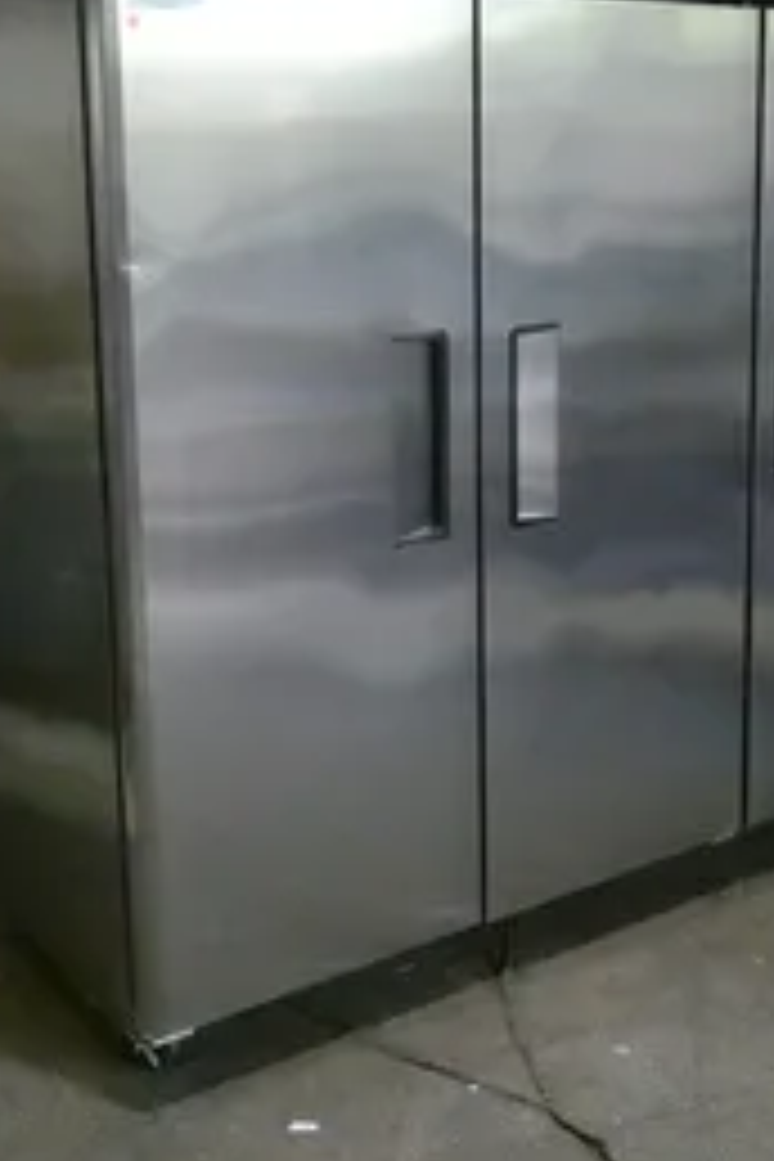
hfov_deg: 28.1
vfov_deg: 40.8
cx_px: 416
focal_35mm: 48
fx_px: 1548
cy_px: 428
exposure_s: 1/400
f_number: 3.5
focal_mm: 11.52
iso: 6400
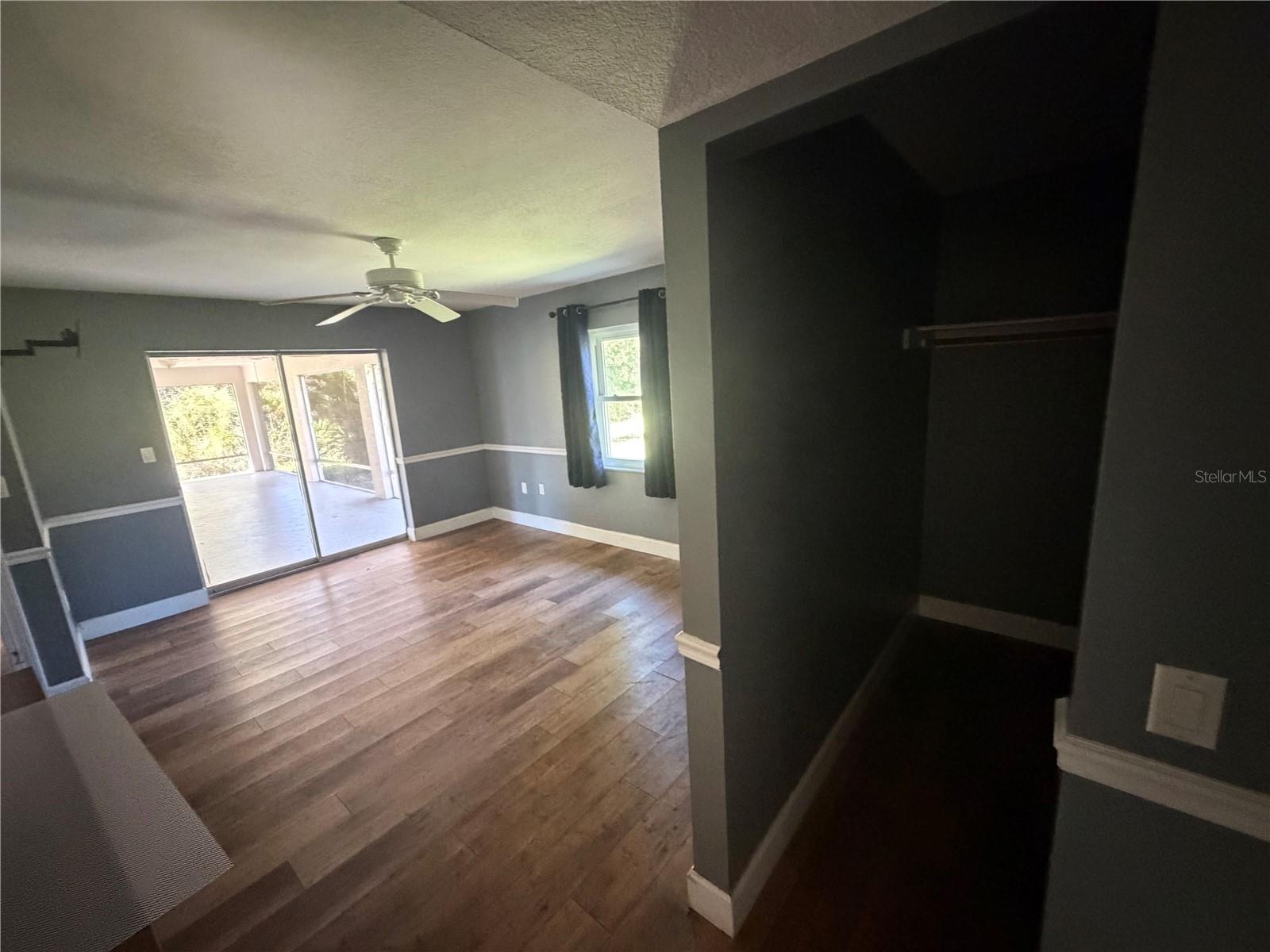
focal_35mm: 14
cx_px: 635
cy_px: 476
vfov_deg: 85.7
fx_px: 514
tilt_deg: -11.5
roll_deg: +4.5
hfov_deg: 102.1
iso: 1250
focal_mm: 2.22
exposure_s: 1/51
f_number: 2.2
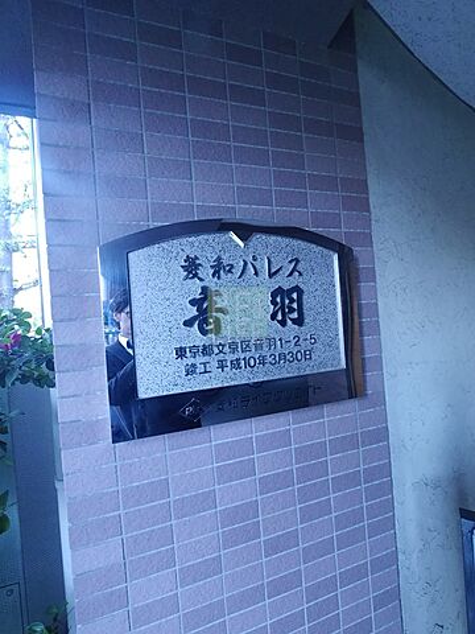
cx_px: 238
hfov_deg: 85.7
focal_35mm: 14
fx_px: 256
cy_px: 317
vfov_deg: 102.1
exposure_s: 1/60
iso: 3200
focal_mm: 7
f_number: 6.3
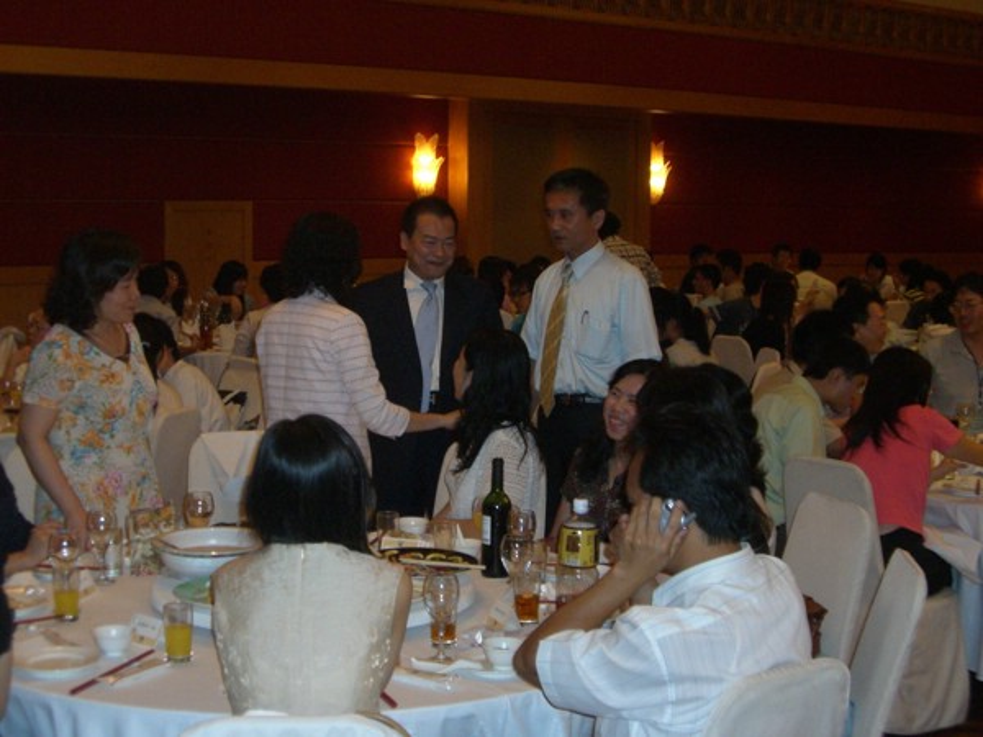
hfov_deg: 34.9
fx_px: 1562
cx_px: 492
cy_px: 368
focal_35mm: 55
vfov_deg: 26.6
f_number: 3.3
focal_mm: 9
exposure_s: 1/60
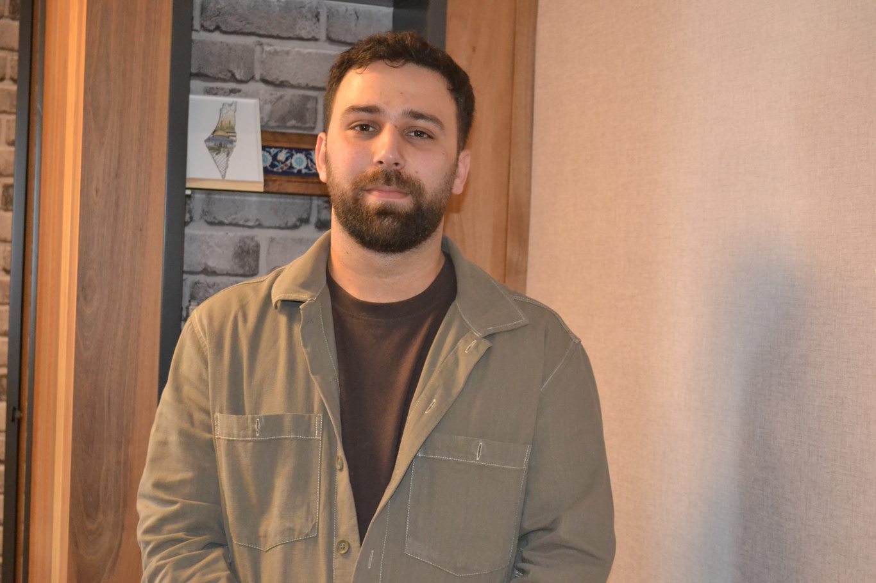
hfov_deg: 36.9
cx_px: 438
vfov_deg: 25.0
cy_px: 292
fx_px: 1314
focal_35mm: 54
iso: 3200
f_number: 5
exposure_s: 1/60
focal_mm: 36
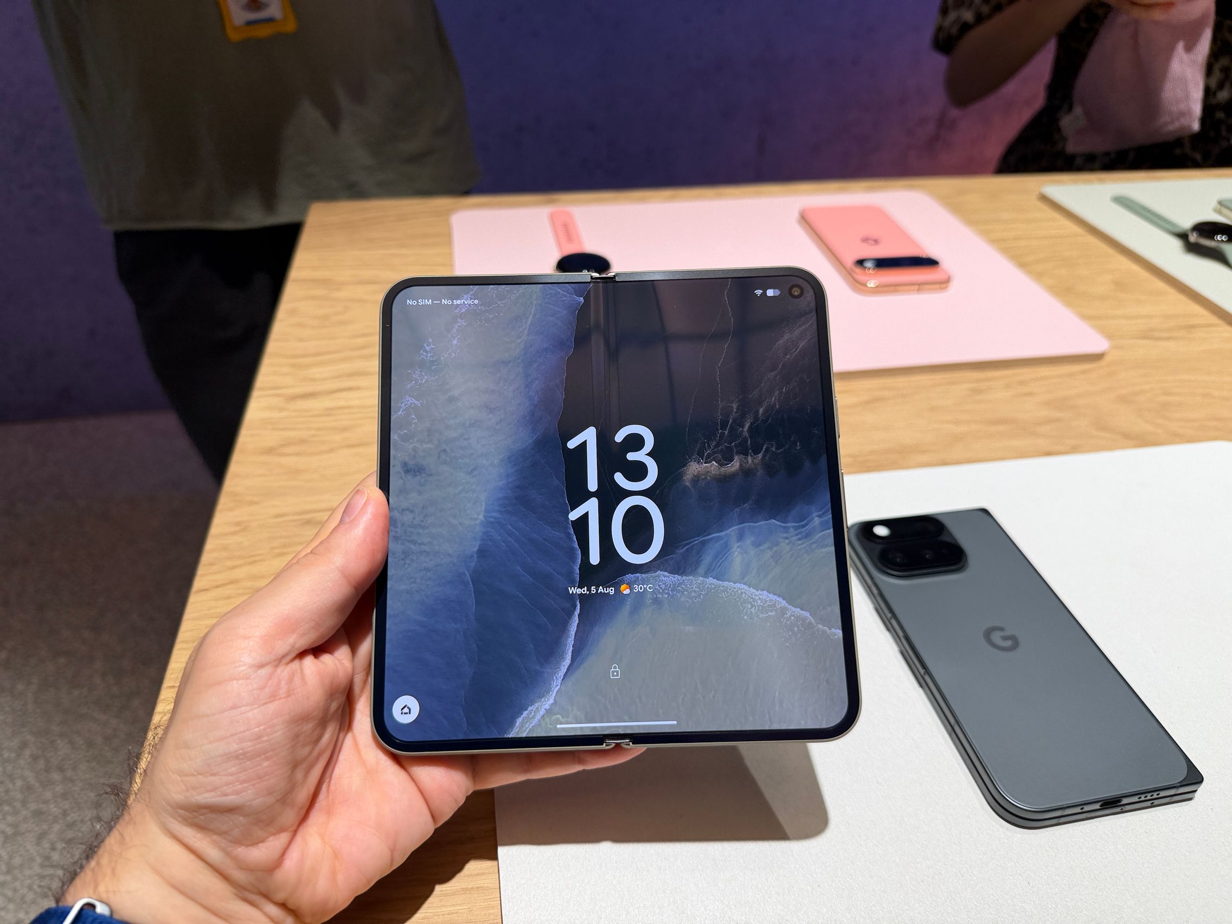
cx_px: 616
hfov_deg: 71.6
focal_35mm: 24
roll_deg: +0.0
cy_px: 462
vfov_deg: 56.8
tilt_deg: -38.9
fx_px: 854
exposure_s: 1/301
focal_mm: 6.76
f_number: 1.78
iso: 80
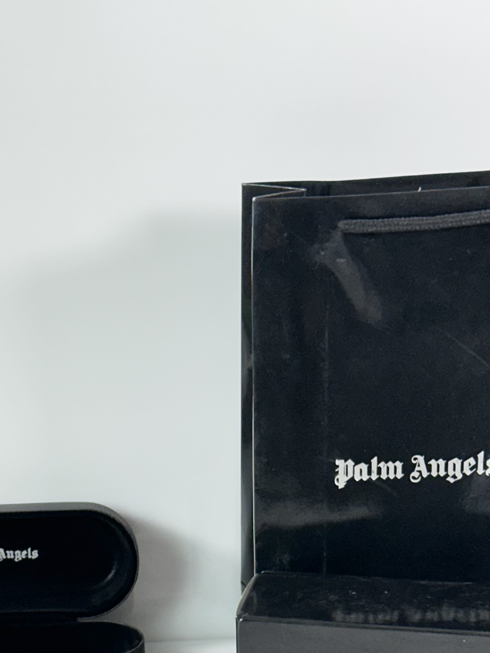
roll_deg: +2.5
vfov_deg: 19.7
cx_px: 84
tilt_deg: -24.5
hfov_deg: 15.1
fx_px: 1831
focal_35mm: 97
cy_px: 645
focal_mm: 6.86
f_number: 1.78
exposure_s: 1/100
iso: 100
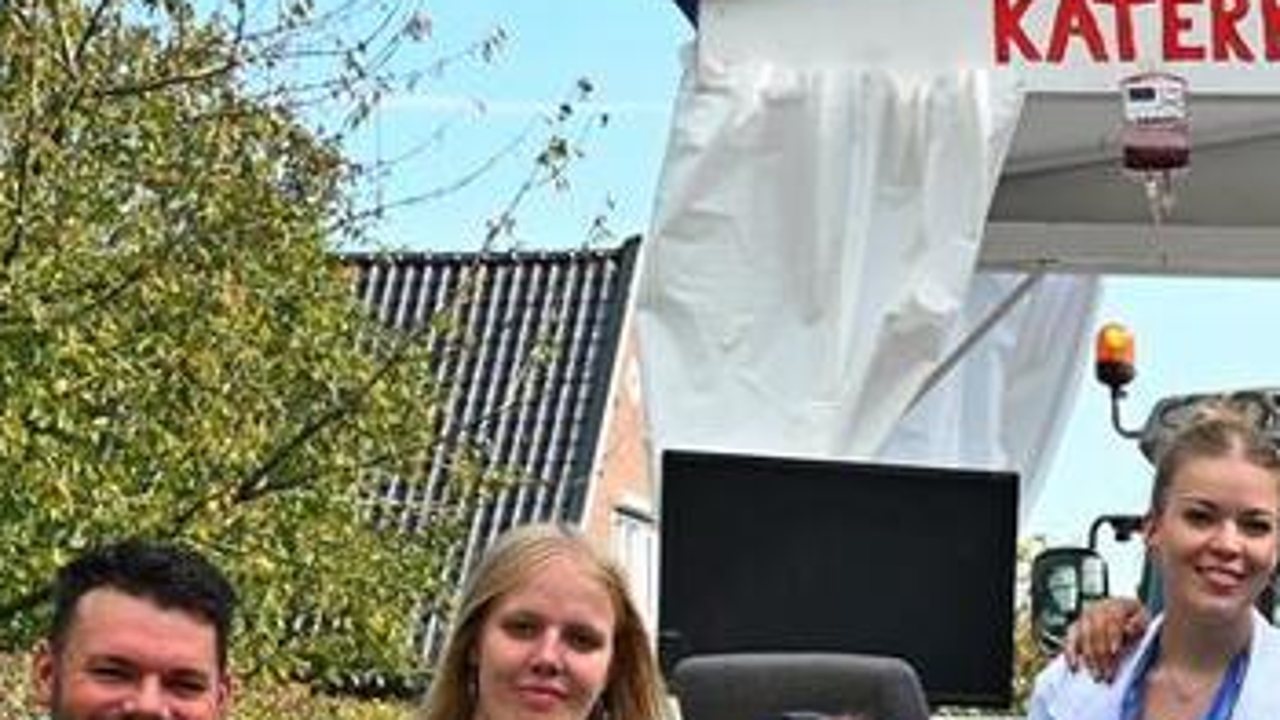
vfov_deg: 10.5
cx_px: 1404
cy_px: 1067
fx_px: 3802
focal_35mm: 112
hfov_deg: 18.4
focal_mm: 25
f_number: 5.6
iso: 110
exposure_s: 1/250
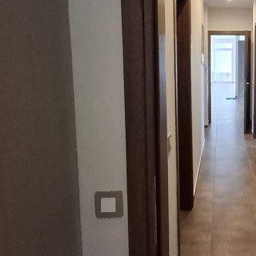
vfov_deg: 52.5
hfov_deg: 48.2
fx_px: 251
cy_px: 76
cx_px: 232
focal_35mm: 30
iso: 250
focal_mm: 1.64
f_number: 2.2
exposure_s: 1/60
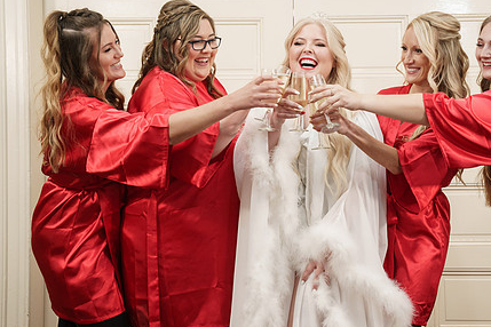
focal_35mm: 69
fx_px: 941
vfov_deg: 19.7
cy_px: 143
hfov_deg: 29.1
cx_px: 304
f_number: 4
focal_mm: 51
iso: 2000
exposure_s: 1/100
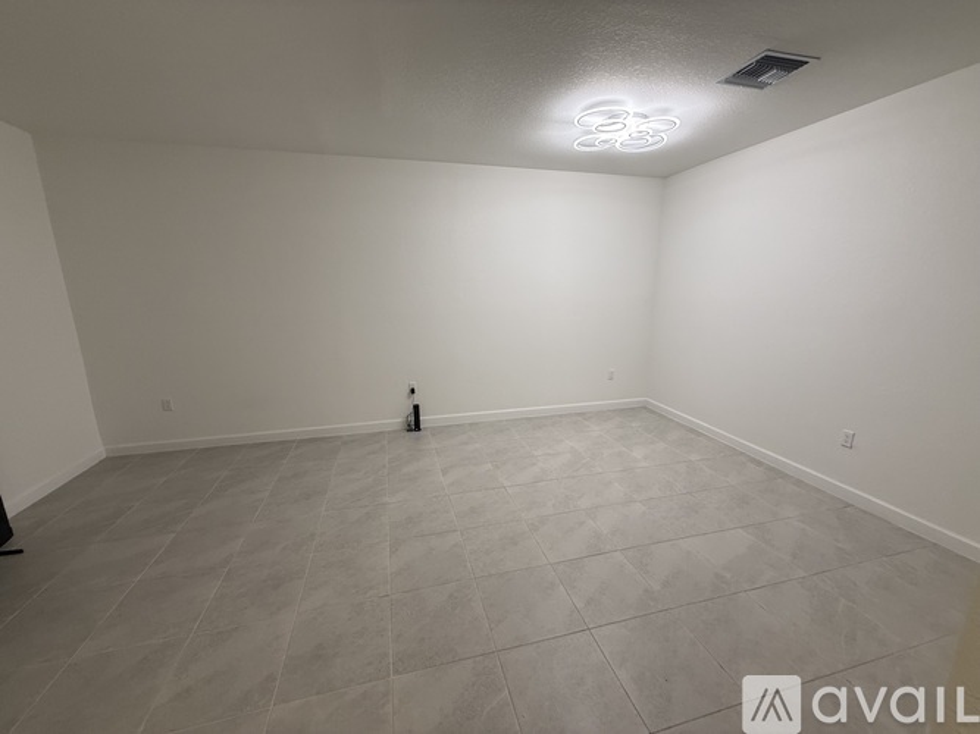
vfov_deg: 85.7
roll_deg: +0.5
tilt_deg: -12.6
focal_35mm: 14
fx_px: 396
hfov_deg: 102.1
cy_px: 367
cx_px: 490
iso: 125
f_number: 2.2
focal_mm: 2.22
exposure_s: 1/120
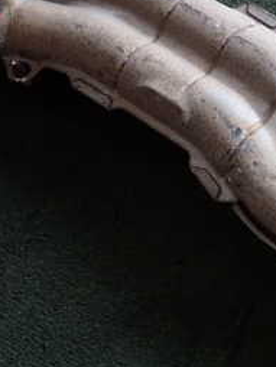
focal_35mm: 59
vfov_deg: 32.7
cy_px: 188
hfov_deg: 22.7
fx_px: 626
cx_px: 338
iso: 100
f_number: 2
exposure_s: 1/60
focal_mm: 4.5
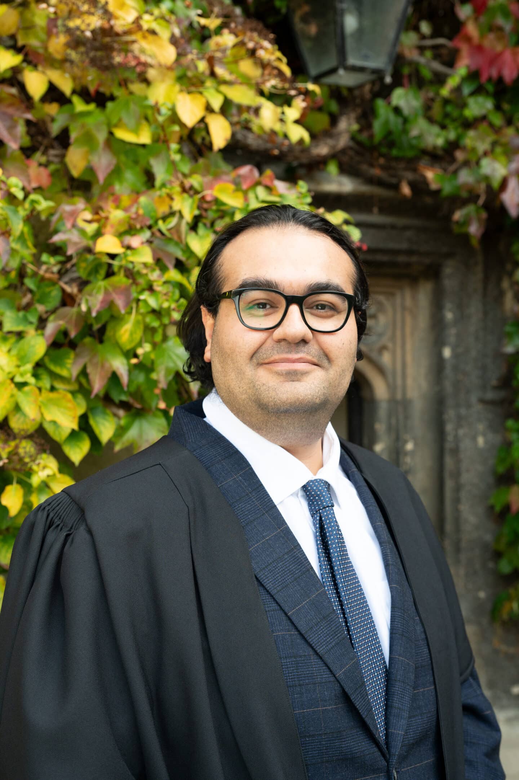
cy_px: 390
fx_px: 996
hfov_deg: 29.2
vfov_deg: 42.8
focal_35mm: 46
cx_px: 260
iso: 400
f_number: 5
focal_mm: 46
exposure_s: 1/320
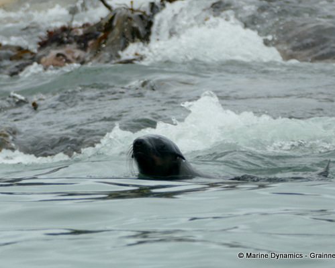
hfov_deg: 4.3
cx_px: 179
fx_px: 4481
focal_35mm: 452
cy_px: 134
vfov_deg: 3.4
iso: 125
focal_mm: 146
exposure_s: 1/400
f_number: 4
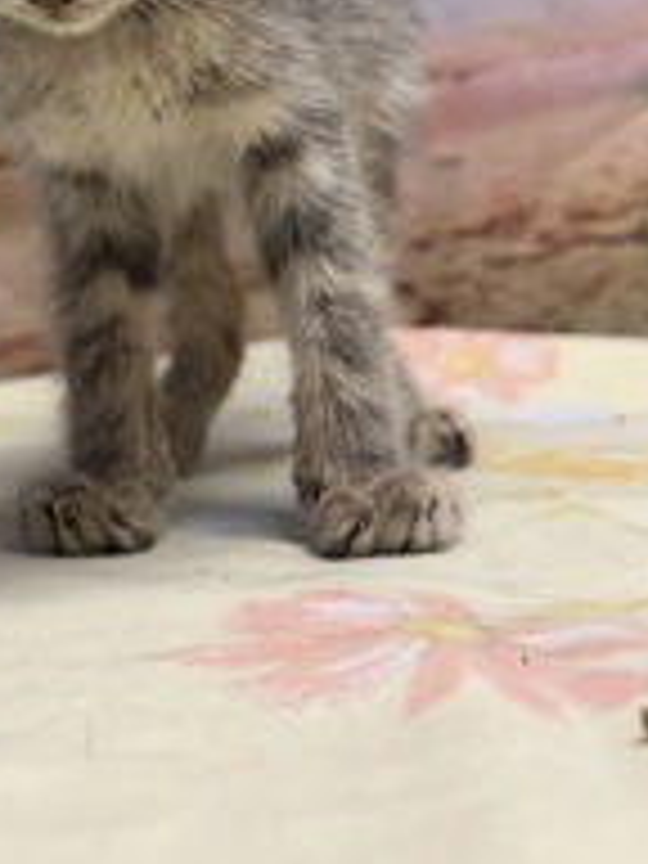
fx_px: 1423
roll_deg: +2.1
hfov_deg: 25.5
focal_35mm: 57
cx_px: 218
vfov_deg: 31.9
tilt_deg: +8.5
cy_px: 63
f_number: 1.5
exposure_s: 1/120
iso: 80
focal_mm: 5.7
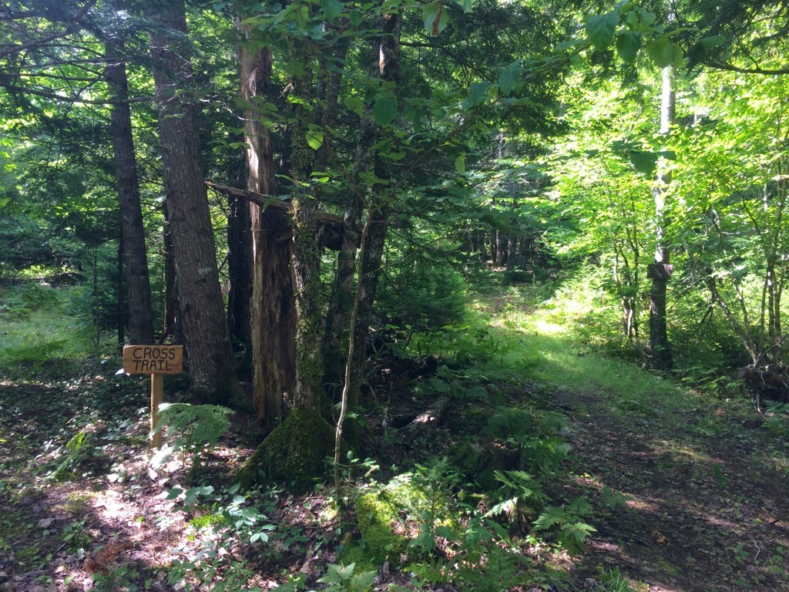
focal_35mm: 30
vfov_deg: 46.8
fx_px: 684
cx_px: 394
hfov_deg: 60.0
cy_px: 296
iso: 50
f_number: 2.2
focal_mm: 4.12
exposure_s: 1/120
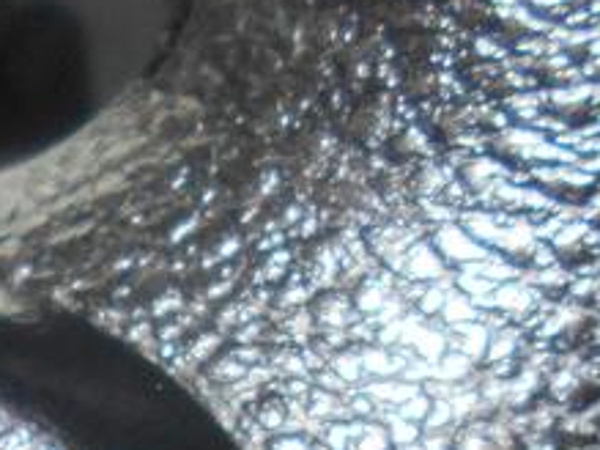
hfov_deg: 12.0
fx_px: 2633
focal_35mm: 152
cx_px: -449
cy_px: 927
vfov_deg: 9.1
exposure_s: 1/25
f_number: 8
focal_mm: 4.6
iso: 200
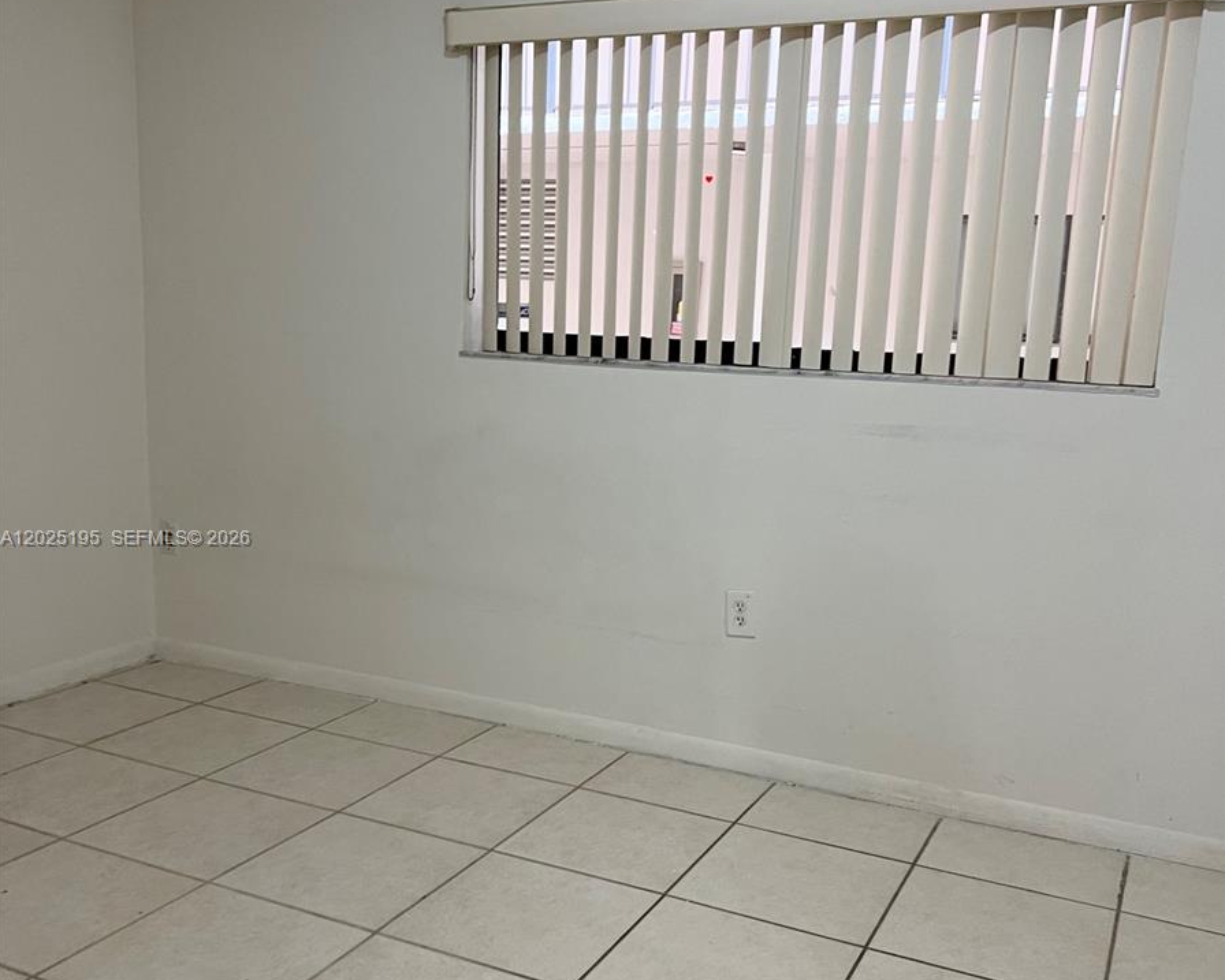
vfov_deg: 43.3
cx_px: 612
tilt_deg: -11.1
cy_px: 540
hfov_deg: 52.8
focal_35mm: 34
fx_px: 1233
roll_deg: -2.8
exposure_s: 1/60
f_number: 1.5
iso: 160
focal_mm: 5.7
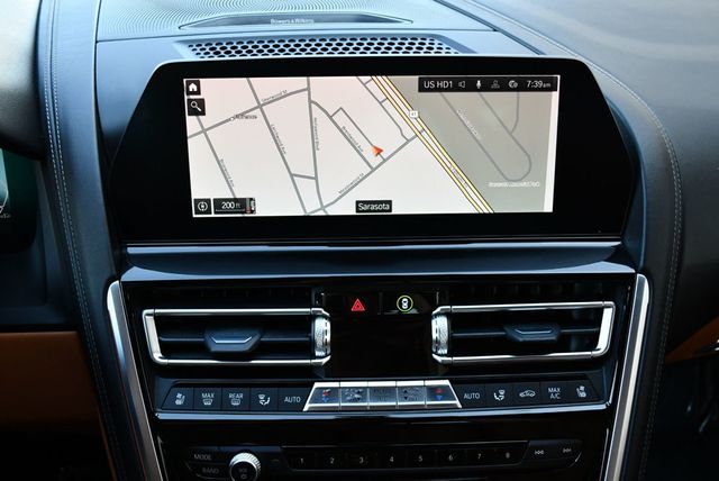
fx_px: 720
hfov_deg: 53.1
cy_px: 240
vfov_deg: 36.9
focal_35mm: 36
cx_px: 360
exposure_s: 1/250
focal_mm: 18
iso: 800
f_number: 3.5
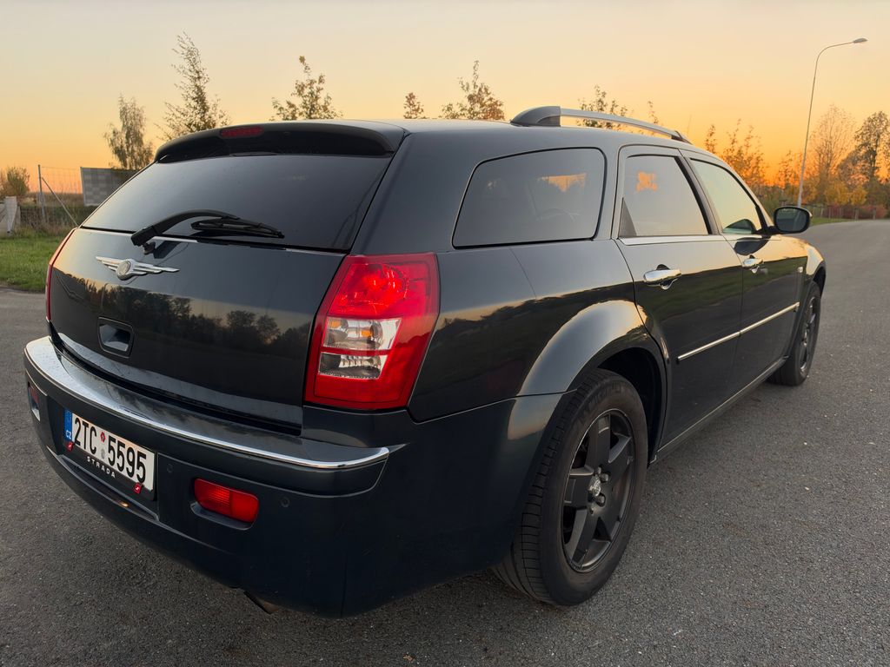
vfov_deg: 56.8
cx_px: 445
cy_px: 334
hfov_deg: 71.6
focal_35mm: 24
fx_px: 617
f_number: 1.8
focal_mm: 6.93
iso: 160
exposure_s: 1/225
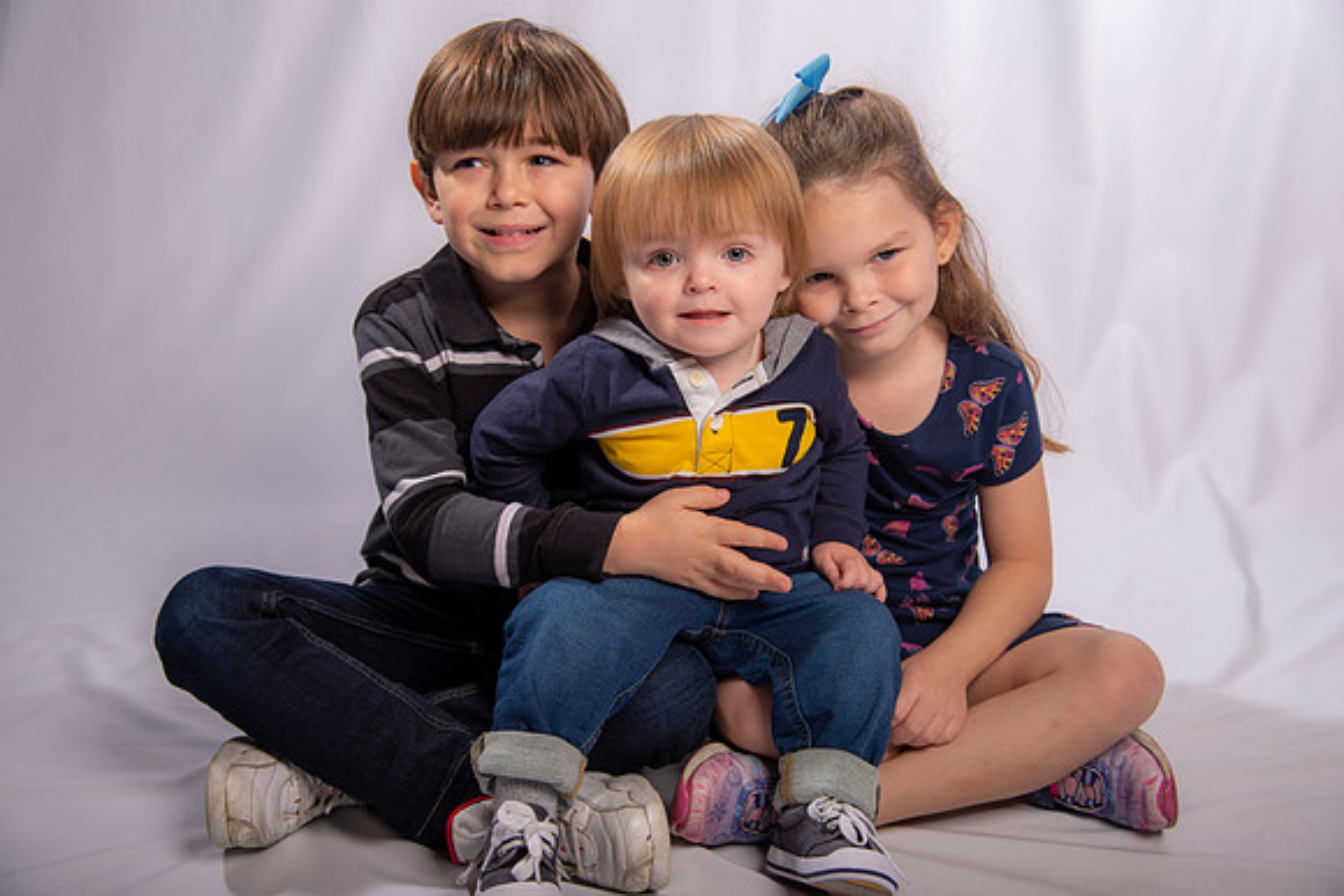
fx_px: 1792
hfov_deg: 41.1
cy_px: 448
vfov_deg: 28.1
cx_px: 672
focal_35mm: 48
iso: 125
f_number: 5
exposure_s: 1/160
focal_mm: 48
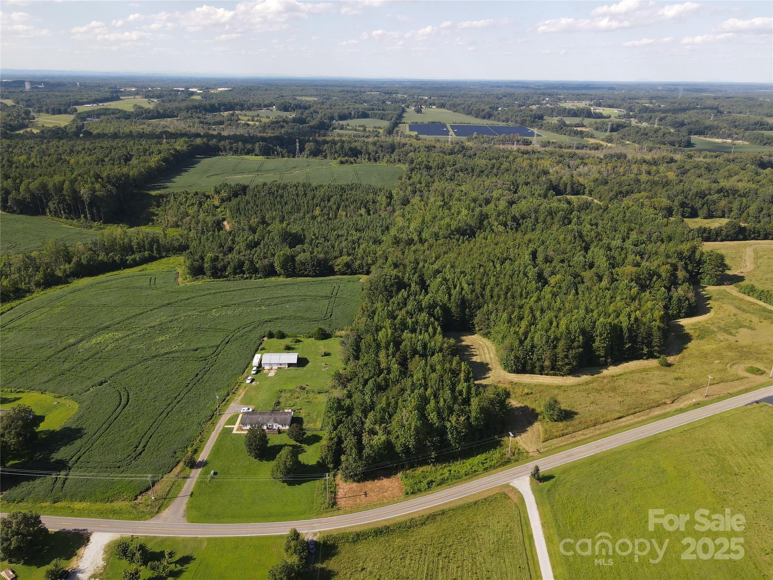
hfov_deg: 71.6
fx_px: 536
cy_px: 290
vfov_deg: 56.8
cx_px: 386
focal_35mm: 24
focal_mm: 4.5
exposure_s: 1/25
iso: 100
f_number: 2.8
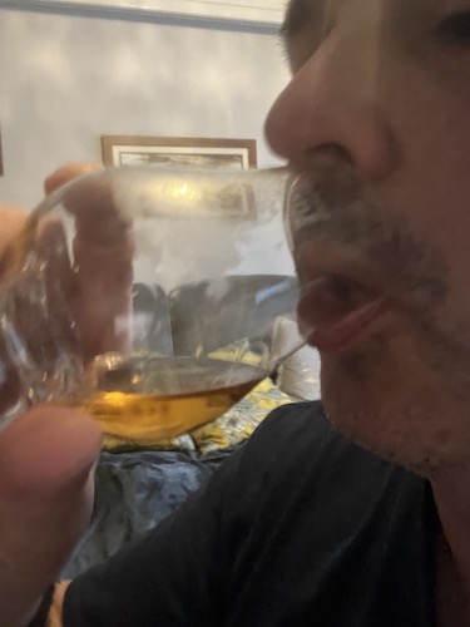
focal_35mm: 30
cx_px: 235
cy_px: 314
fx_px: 543
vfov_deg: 60.0
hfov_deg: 46.8
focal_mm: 2.71
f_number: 2.2
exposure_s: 1/17
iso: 800
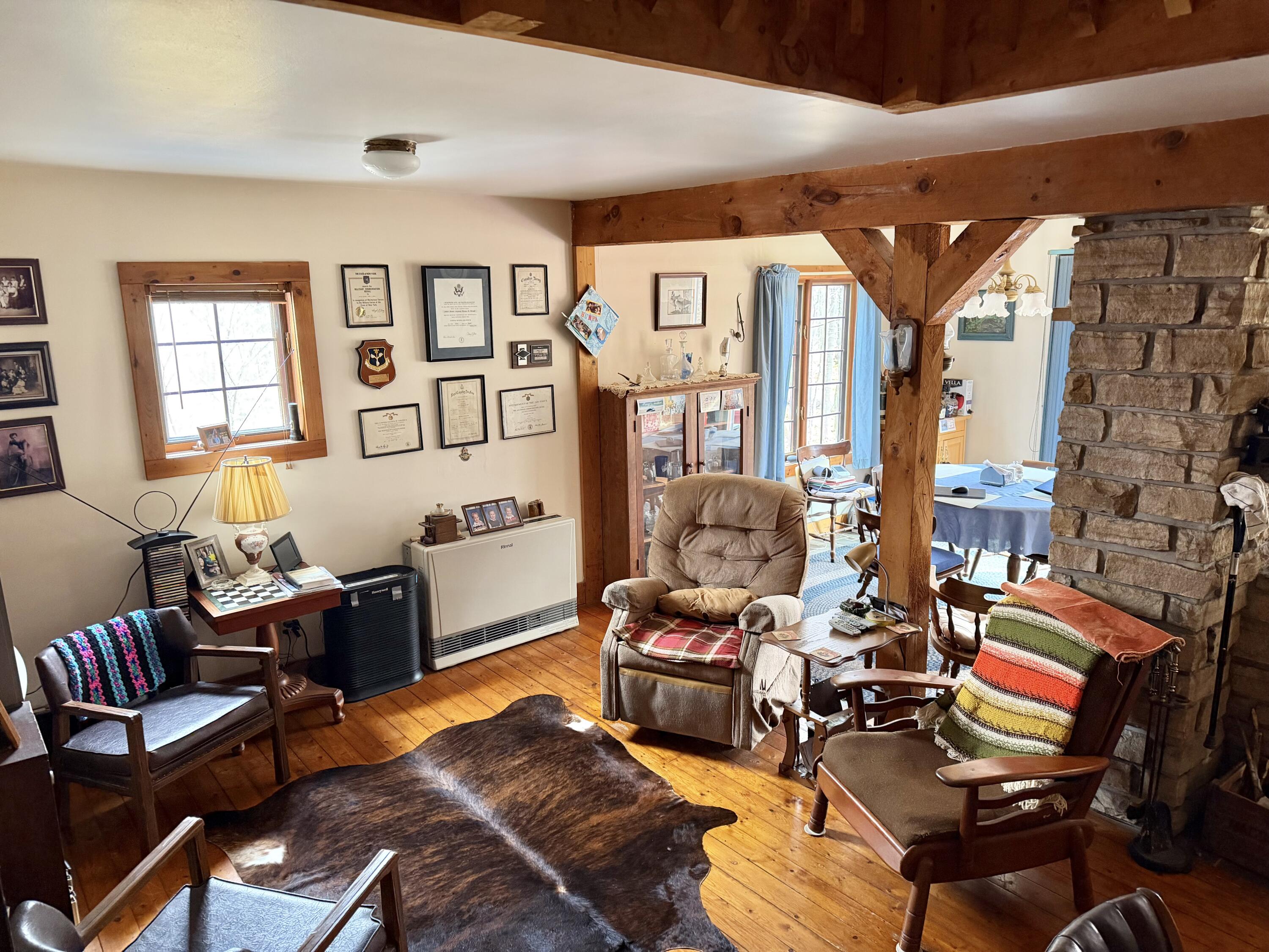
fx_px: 880
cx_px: 634
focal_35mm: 24
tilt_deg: -12.2
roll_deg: +1.5
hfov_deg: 71.6
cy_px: 476
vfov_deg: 56.8
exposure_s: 1/60
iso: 500
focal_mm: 6.76
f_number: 1.78
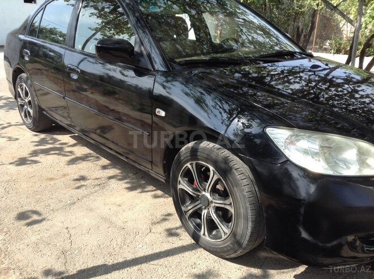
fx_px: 356
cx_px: 187
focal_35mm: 33
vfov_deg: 42.8
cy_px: 140
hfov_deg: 55.4
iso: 25
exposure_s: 1/353
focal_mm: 3.3
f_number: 2.4
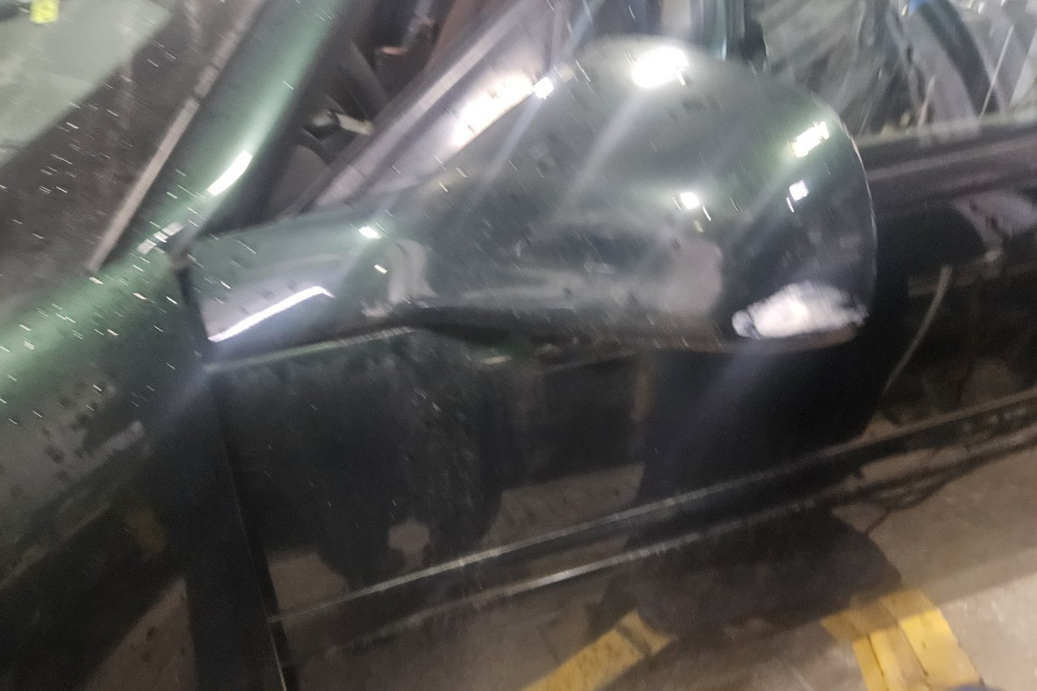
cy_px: 345
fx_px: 691
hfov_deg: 73.7
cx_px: 519
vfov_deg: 53.1
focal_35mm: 24
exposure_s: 1/24
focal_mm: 5.4
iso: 1000
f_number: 1.8
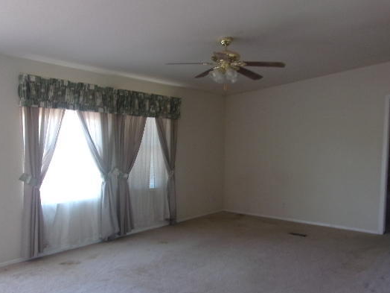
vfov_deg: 42.8
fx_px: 372
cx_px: 198
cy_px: 167
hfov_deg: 55.4
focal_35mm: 33
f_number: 3
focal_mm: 4.9
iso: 200
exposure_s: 1/34
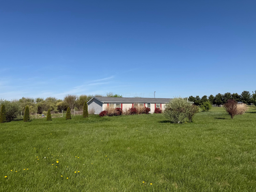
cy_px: 96
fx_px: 177
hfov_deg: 71.6
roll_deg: +1.0
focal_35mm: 24
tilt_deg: +4.5
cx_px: 128
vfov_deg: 56.8
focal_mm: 6.76
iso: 80
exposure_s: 1/6711
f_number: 1.78
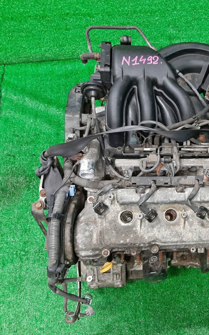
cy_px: 168
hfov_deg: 32.5
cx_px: 193
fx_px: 337
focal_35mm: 37
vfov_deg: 52.8
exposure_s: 1/50
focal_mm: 3.93
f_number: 1.7
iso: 200
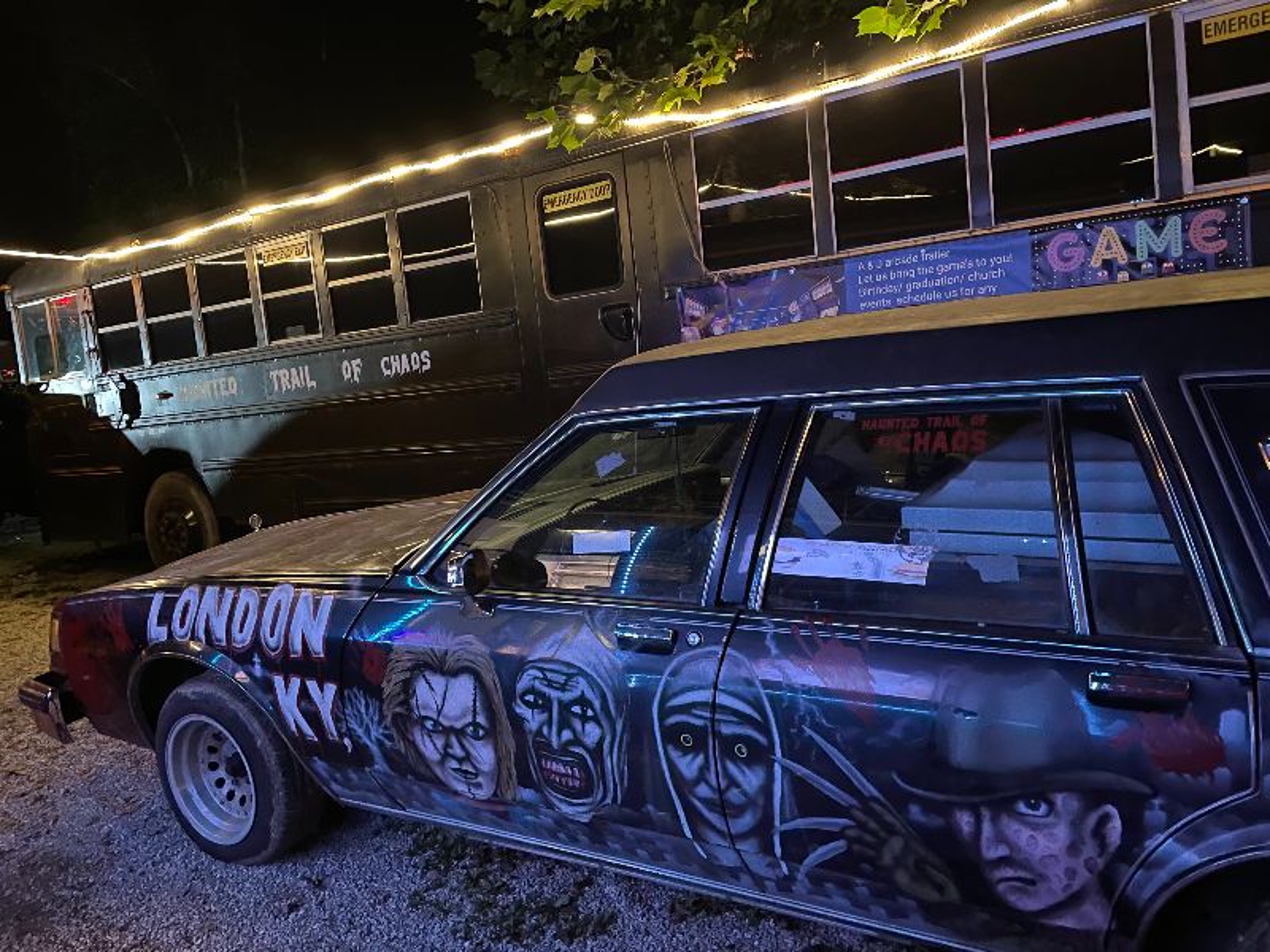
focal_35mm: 26
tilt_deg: -0.5
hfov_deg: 67.3
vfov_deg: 53.1
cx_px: 635
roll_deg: +5.9
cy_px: 476
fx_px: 954
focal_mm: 4.2
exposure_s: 1/17
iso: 1000
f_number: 1.6
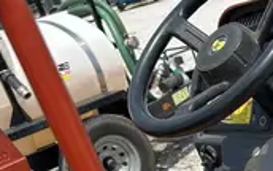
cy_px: 264
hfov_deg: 22.0
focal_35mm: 88
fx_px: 656
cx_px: 317
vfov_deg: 13.9
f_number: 1.5
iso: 50
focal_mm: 5.7
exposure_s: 1/3704
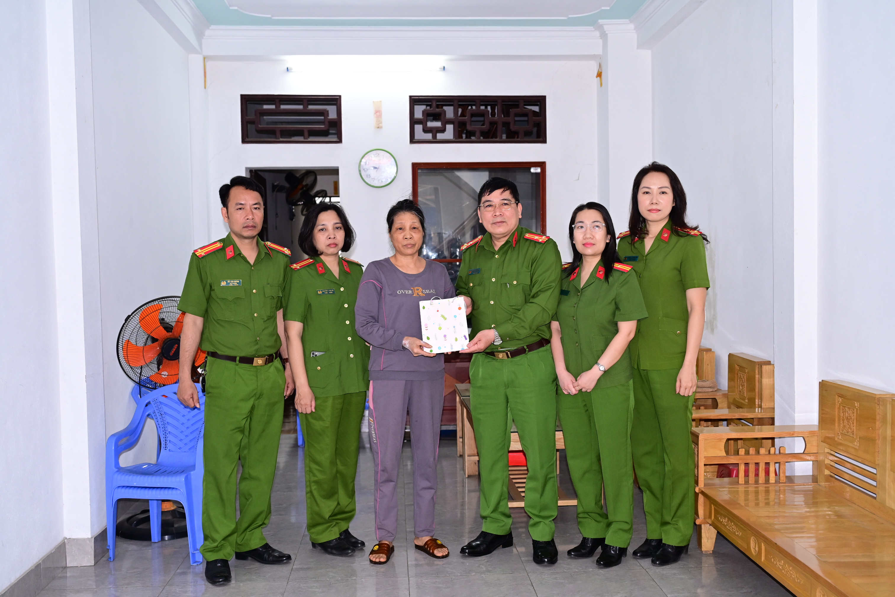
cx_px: 448
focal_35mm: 35
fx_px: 870
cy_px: 298
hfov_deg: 54.4
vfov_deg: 37.9
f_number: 4
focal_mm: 35
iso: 2000
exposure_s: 1/200
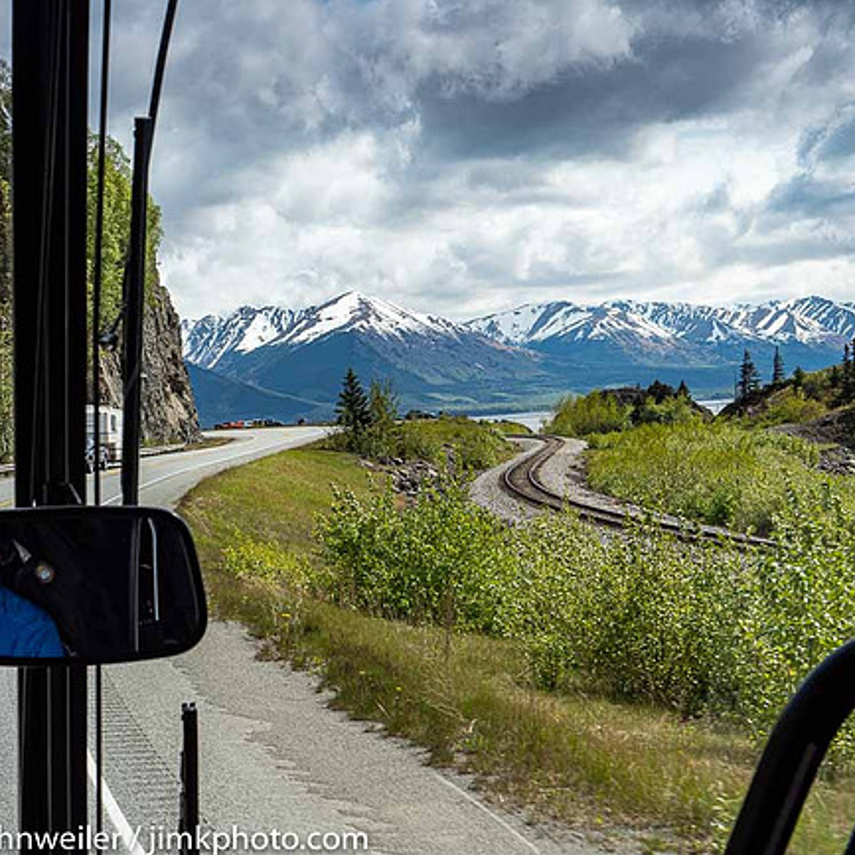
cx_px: 444
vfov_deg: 26.9
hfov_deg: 26.9
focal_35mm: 64
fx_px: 1788
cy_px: 428
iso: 200
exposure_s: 1/400
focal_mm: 27
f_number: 8
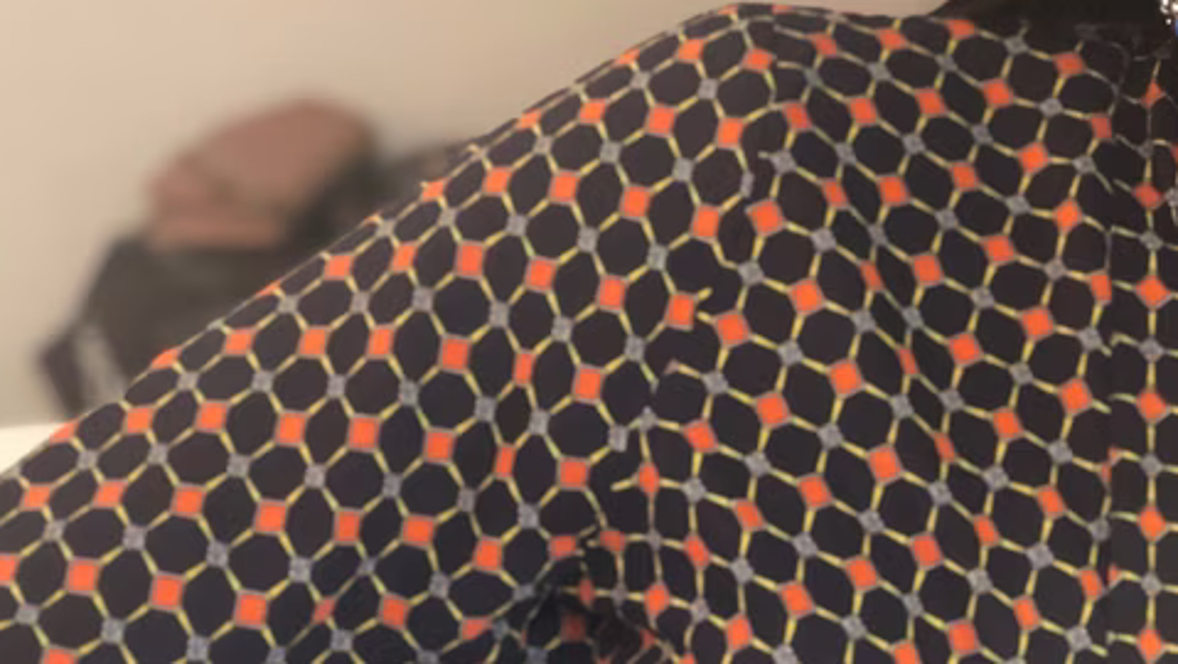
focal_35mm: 121
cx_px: 1190
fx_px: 3781
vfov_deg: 10.0
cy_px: 98
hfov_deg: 17.3
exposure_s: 1/9
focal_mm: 6
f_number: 2.4
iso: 160
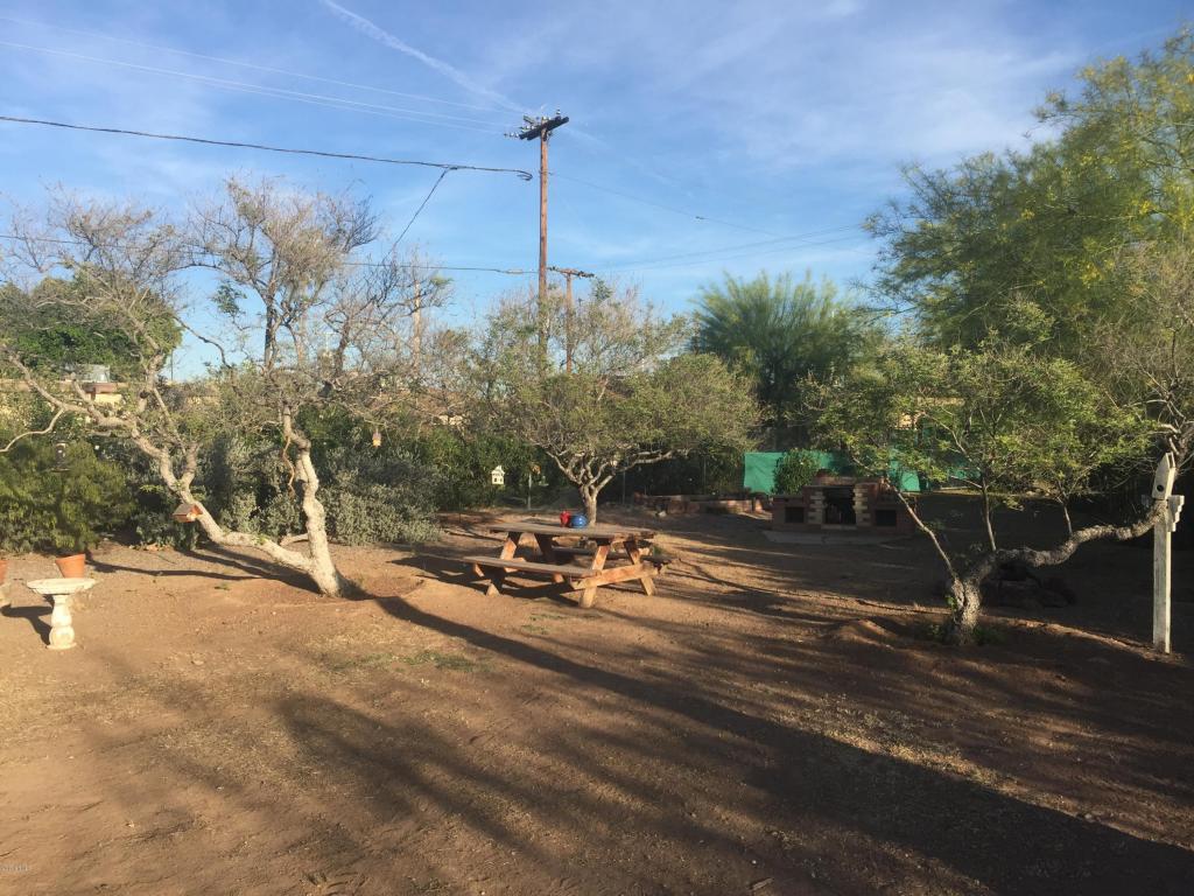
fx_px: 1000
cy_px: 448
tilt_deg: -0.6
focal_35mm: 29
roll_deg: -1.1
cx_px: 597
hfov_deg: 61.7
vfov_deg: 48.2
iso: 32
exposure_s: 1/1236
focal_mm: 4.15
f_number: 2.2
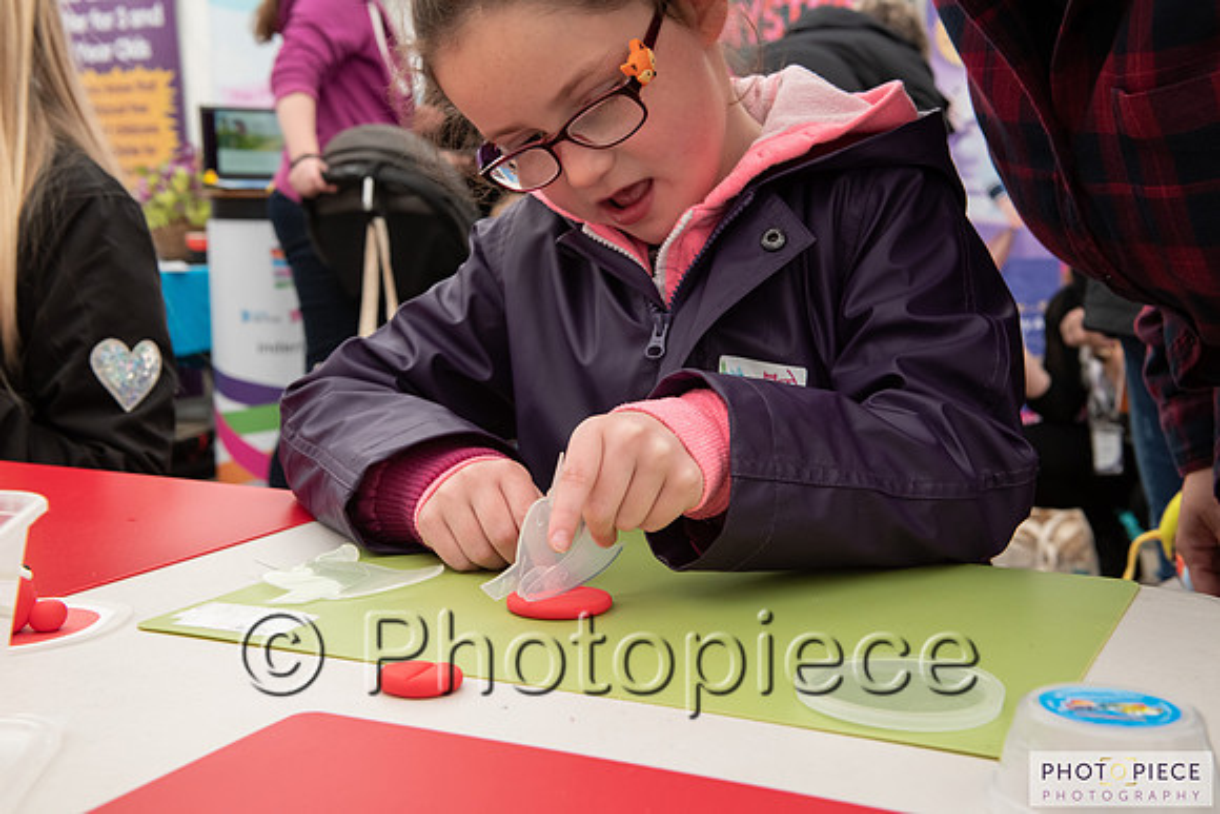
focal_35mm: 45
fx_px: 1525
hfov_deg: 43.6
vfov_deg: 29.9
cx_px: 610
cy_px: 407
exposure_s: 1/80
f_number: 8
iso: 1250
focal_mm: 45
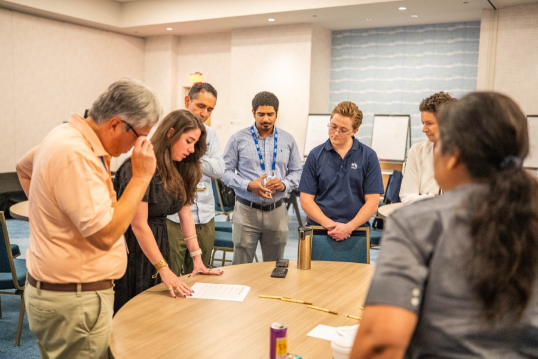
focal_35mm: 35
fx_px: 523
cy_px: 180
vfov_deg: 37.9
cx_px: 269
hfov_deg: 54.4
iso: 10000
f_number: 2.2
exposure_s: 1/200
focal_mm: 35
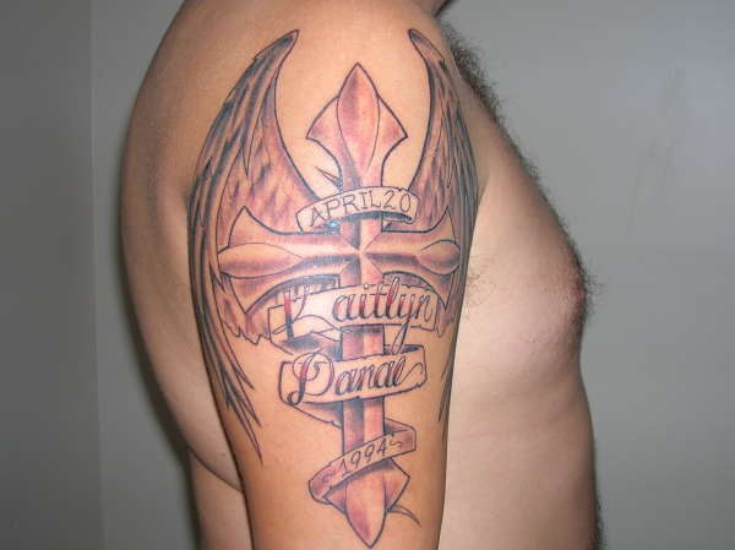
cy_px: 275
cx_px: 368
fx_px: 976
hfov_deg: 41.3
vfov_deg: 31.5
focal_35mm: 46
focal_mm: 7.7
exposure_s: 1/60.1
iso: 50
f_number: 3.2
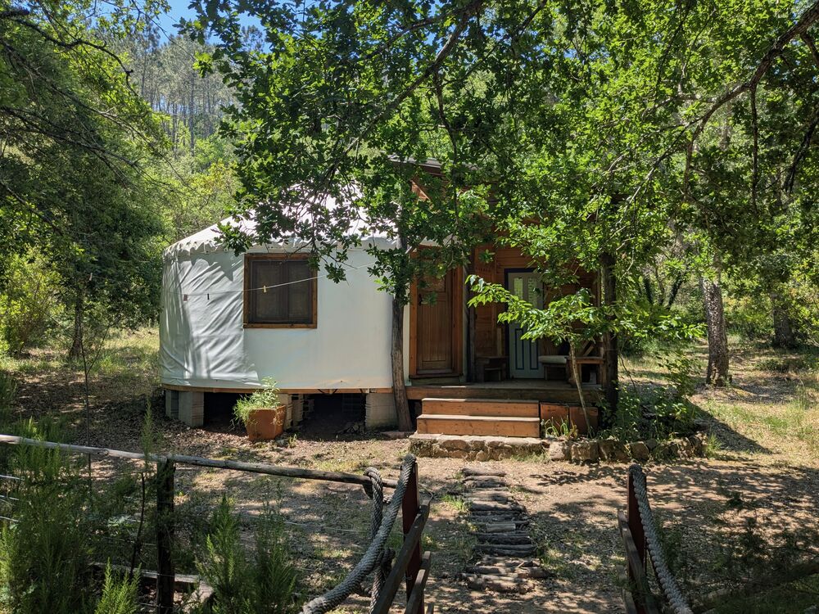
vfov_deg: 51.4
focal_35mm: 27
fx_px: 639
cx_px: 410
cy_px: 307
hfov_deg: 65.3
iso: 48
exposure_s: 1/1170
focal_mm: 4.38
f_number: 1.73
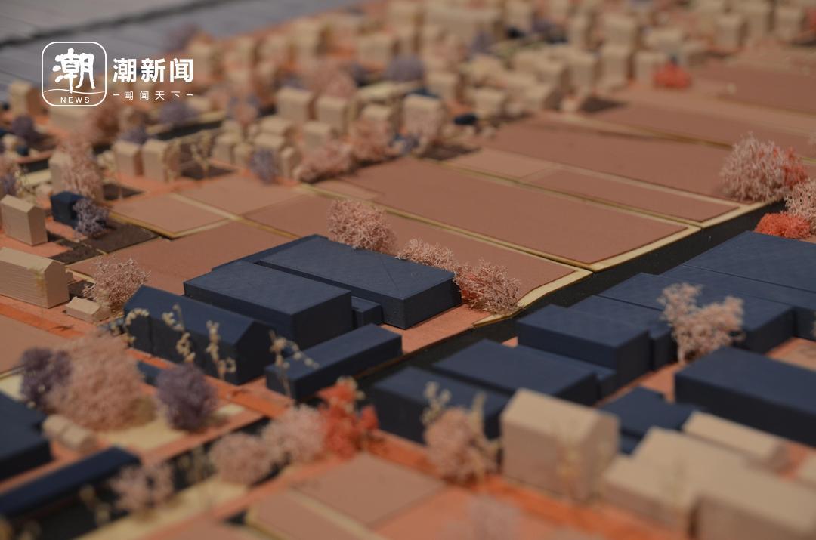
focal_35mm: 48
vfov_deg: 27.9
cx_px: 408
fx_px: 1086
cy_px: 270
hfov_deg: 41.2
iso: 400
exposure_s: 1/80
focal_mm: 32
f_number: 4.5
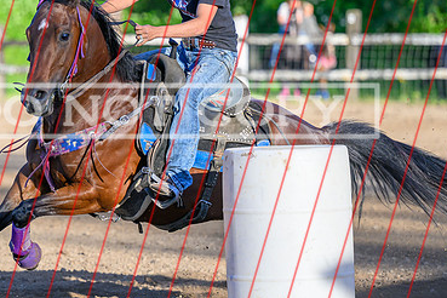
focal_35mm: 273
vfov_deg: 5.0
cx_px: 147
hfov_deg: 7.5
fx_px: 3389
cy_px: 131
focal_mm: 135
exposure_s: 1/2500
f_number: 2.8
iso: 280
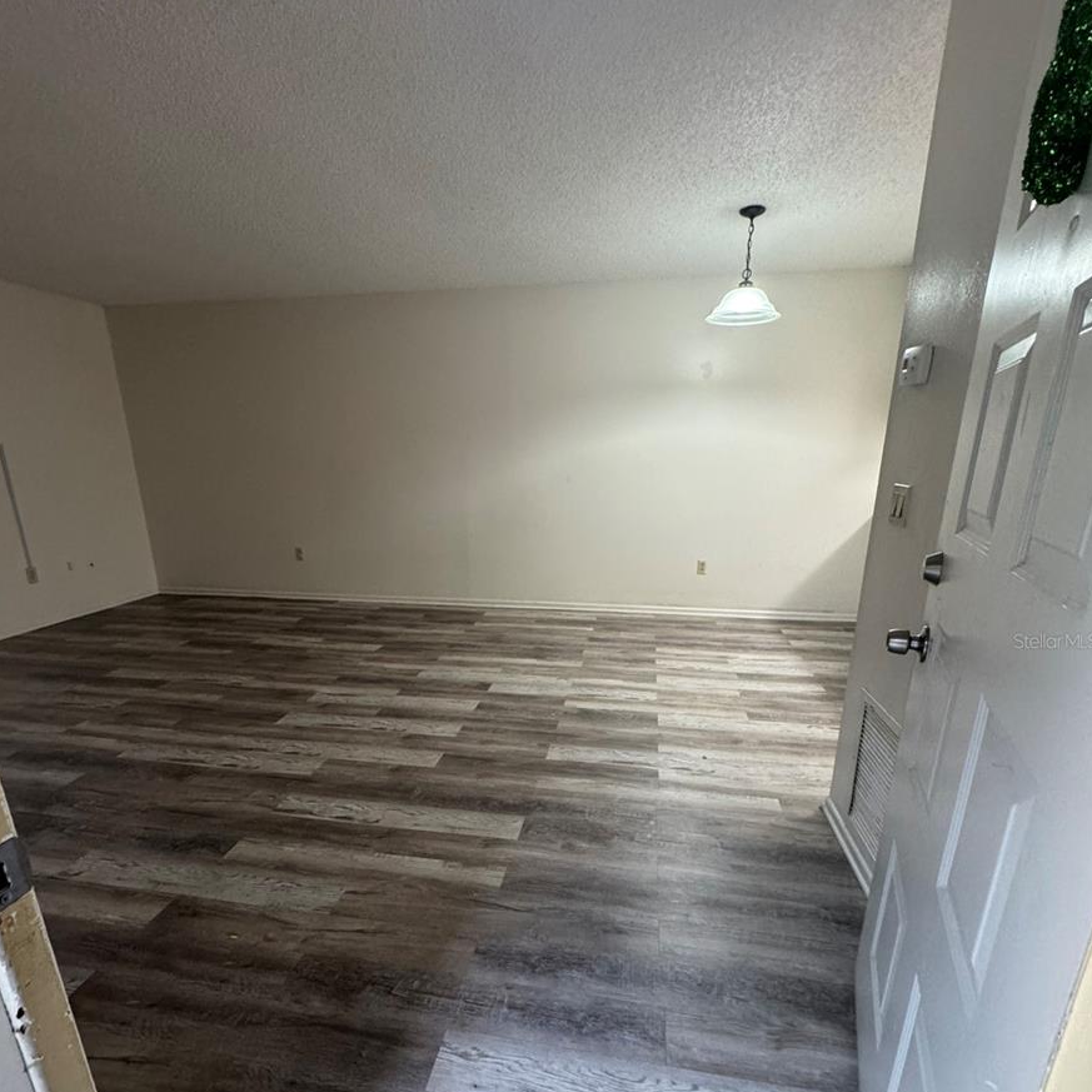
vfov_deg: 83.2
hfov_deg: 84.0
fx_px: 607
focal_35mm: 17
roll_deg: +0.4
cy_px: 640
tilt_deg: -16.8
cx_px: 539
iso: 400
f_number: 2.2
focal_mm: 2.22
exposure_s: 1/60
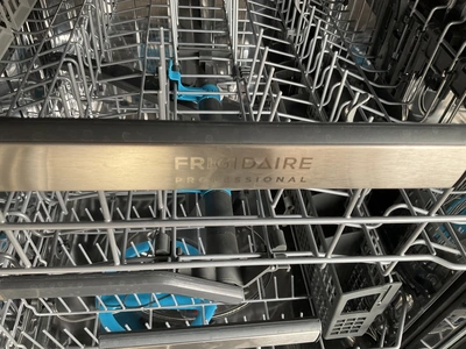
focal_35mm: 29
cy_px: 174
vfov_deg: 48.2
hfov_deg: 61.7
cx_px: 233
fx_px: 390
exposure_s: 1/88
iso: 64
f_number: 1.8
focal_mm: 3
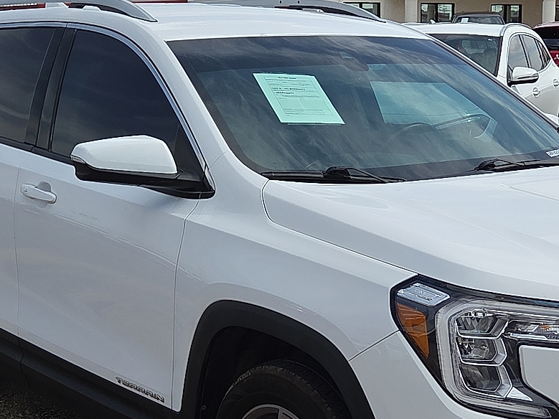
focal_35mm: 76
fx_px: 1227
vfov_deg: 19.3
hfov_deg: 25.6
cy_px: 297
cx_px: 349
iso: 76
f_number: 1.8
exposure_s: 1/10000
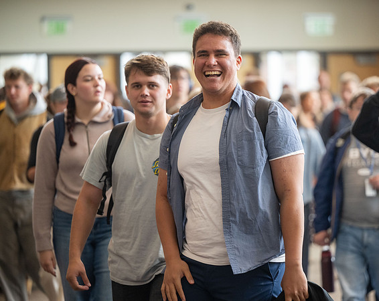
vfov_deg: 9.5
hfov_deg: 11.9
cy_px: 150
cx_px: 226
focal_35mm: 163
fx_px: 1822
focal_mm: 145
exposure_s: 1/400
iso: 1600
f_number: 2.8
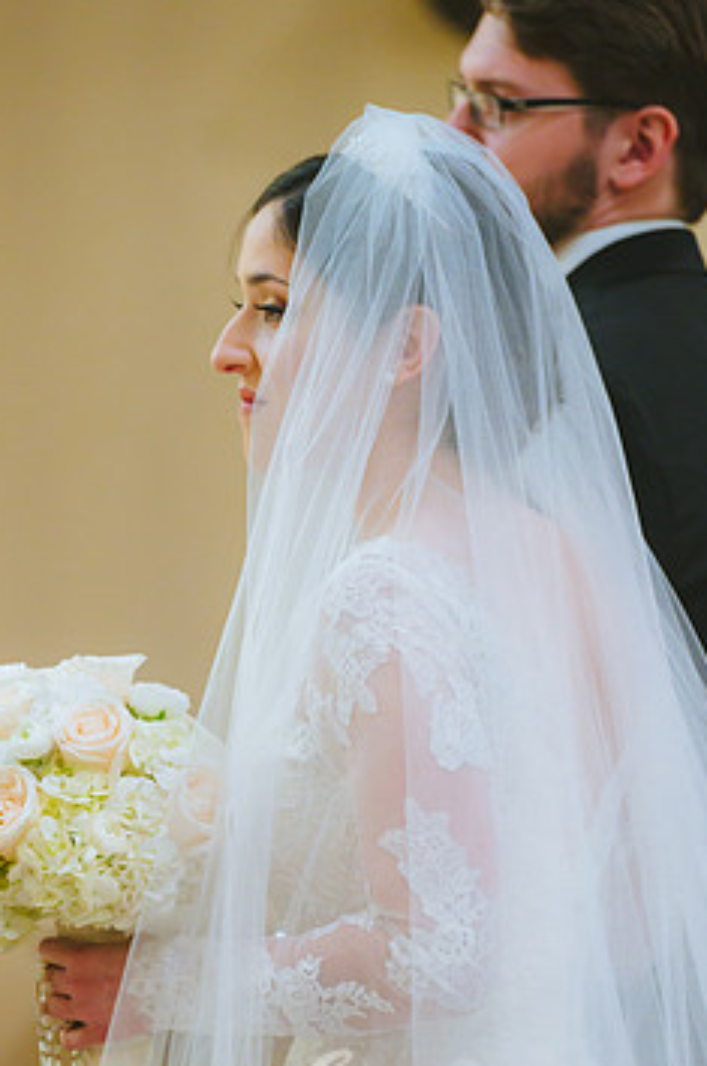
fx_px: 7504
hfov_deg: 5.4
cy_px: 584
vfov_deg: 8.1
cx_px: 263
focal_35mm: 254
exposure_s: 1/200
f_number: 2.8
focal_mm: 200
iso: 2000
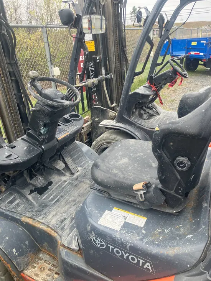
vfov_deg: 63.4
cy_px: 140
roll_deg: +0.1
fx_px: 227
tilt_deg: -22.7
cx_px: 106
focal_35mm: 28
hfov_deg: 49.8
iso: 25
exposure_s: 1/257
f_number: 1.8
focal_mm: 3.99
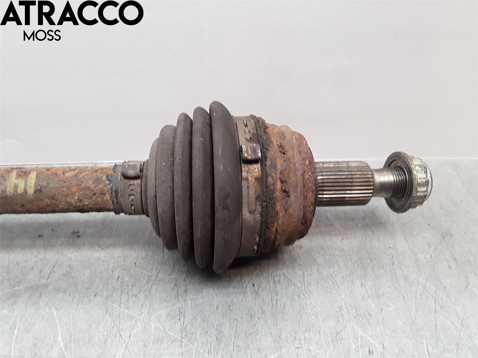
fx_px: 387
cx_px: 239
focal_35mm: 28
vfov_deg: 49.7
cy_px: 179
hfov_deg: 63.4
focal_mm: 2.91
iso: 64
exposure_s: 1/50
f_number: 1.9
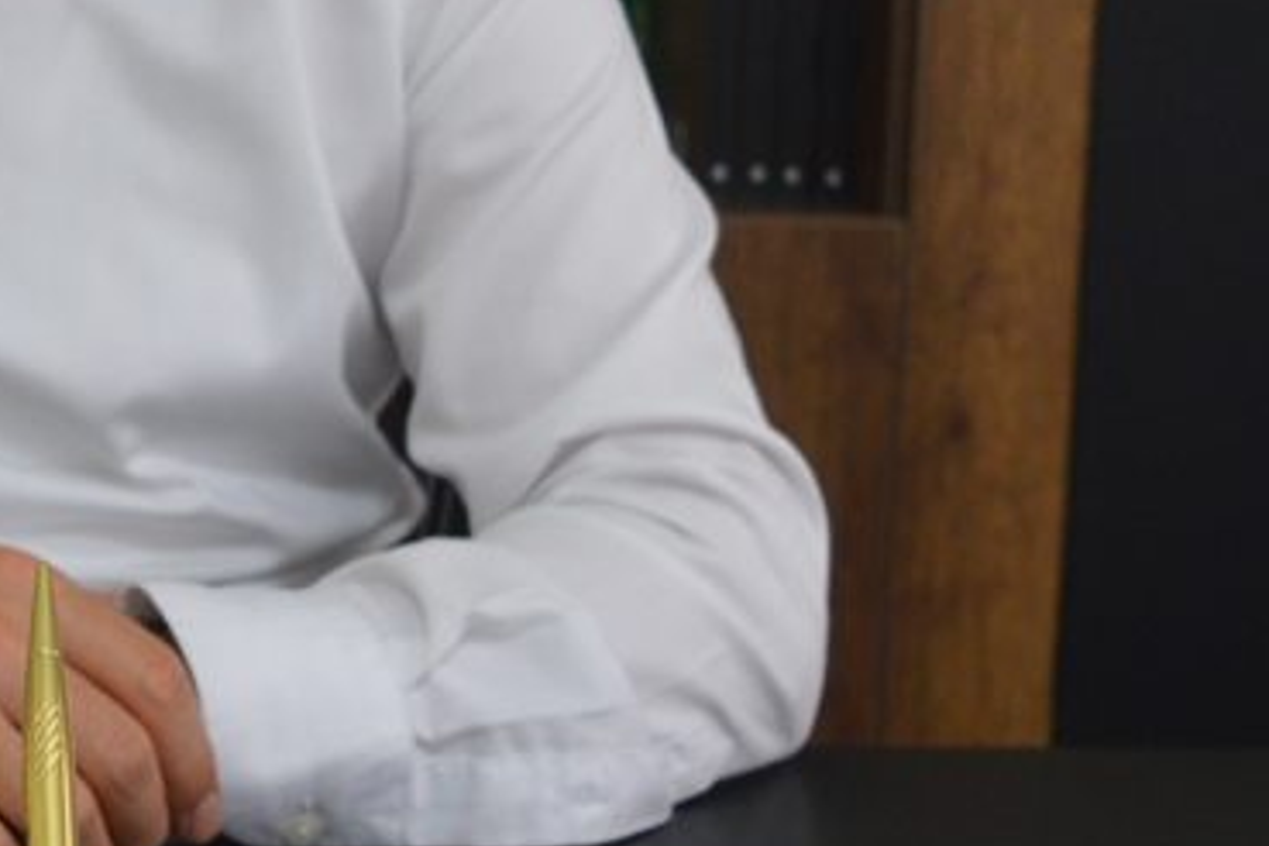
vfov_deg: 13.6
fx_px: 3525
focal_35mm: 100
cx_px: -261
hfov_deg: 19.2
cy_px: 199
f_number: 3.5
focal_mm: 18
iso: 400
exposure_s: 1/50
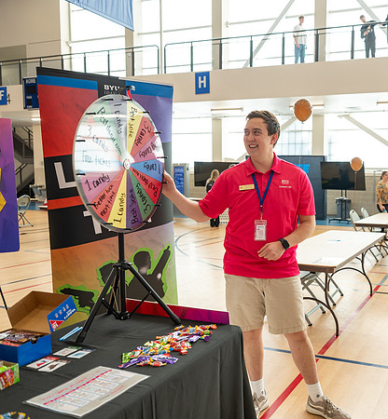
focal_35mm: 33
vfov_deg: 51.6
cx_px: 314
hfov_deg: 45.5
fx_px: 434
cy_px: 214
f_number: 2.8
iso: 200
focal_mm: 24
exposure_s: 1/125
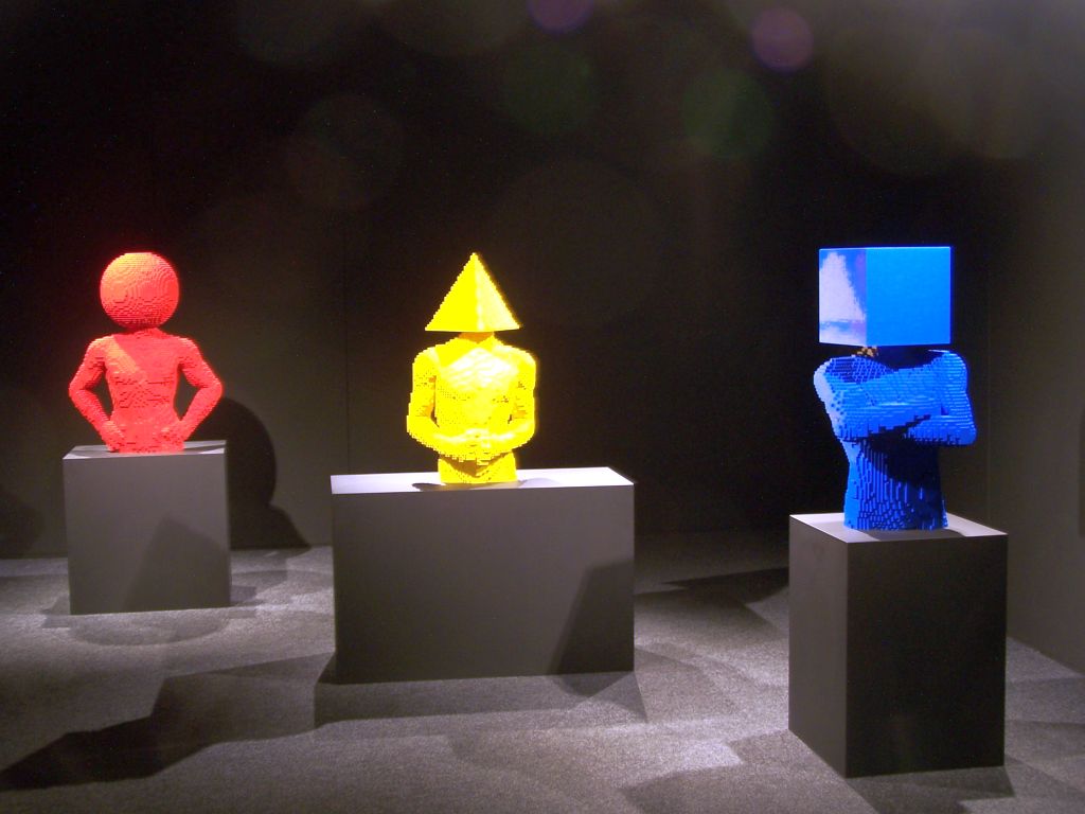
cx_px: 542
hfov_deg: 37.5
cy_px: 407
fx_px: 1599
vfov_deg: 28.6
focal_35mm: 51
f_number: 3
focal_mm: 8.5
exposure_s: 1/2
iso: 80
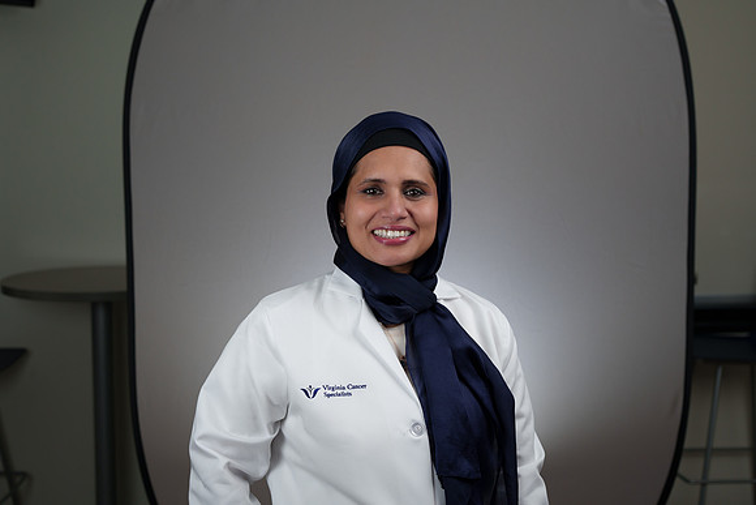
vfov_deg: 27.0
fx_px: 1050
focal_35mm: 50
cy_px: 252
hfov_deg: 39.6
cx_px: 378
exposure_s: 1/250
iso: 400
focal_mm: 50
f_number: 4
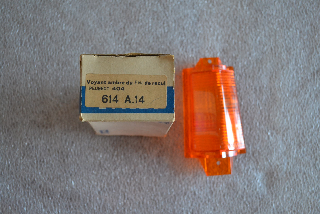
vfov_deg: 28.1
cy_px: 107
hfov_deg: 41.1
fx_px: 427
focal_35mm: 48
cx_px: 160
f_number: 4.8
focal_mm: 32
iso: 1800
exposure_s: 1/60
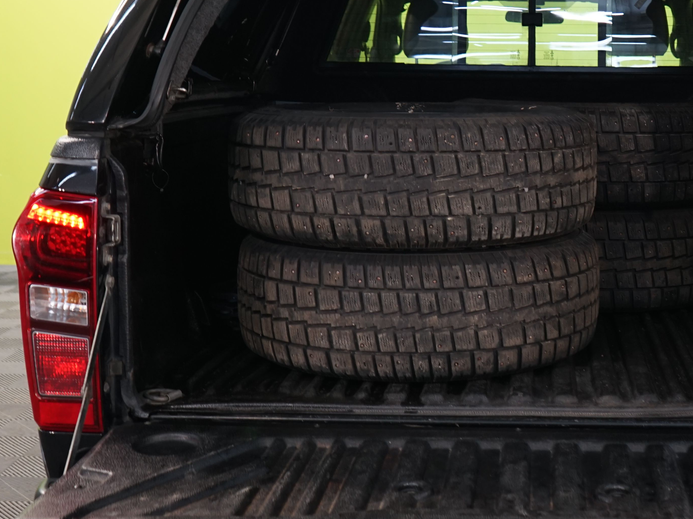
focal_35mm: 61
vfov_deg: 23.8
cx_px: 530
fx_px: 1221
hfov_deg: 31.1
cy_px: 150
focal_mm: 29
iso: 500
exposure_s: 1/30
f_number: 4.5
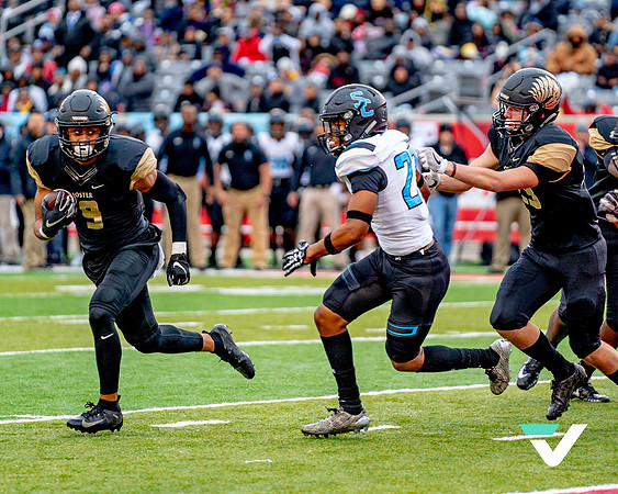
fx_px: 5742
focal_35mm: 314
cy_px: 173
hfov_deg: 6.2
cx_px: 339
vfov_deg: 4.9
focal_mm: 200
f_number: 2.8
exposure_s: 1/1500
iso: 400
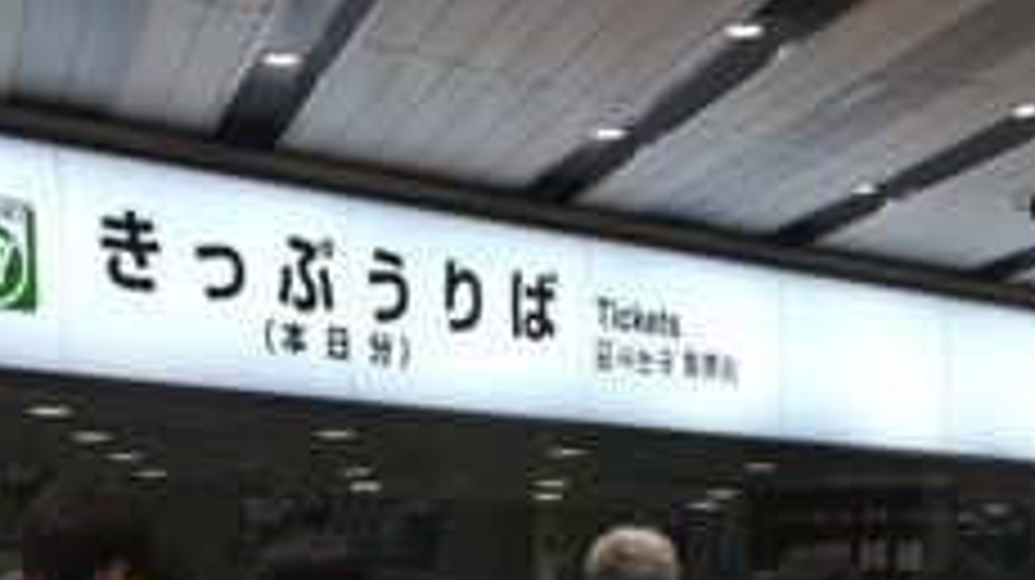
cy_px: 1075
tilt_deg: -9.0
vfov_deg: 12.4
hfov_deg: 24.2
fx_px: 2413
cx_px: 526
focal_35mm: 88
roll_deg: +0.4
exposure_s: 1/30
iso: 32
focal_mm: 4.15
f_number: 2.2
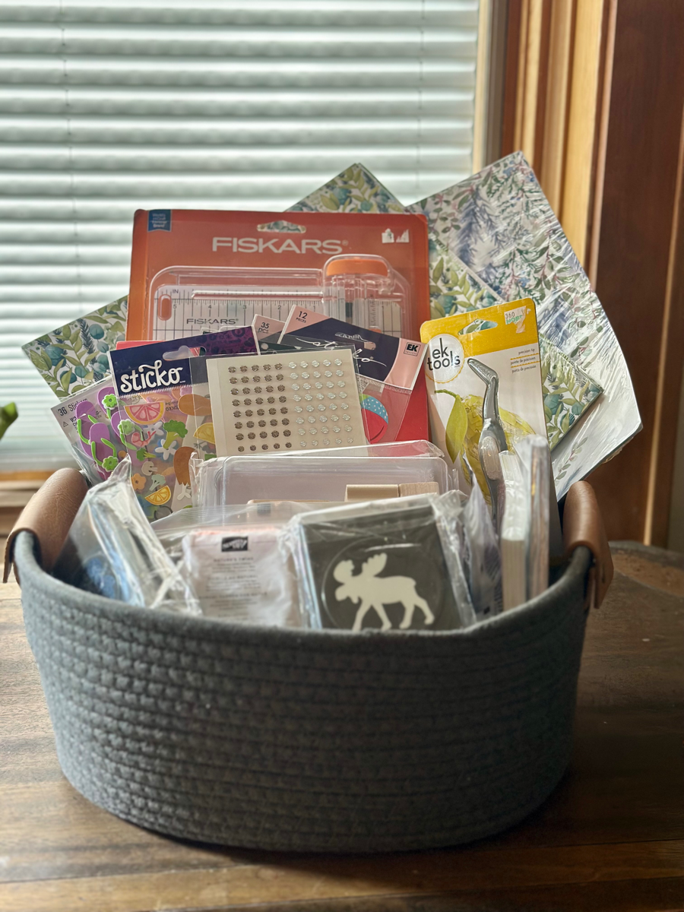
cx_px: 342
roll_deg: -0.5
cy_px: 456
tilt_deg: -17.8
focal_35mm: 48
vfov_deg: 39.7
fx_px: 1265
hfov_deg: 30.3
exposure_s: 1/60
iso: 200
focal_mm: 6.86
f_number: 1.78
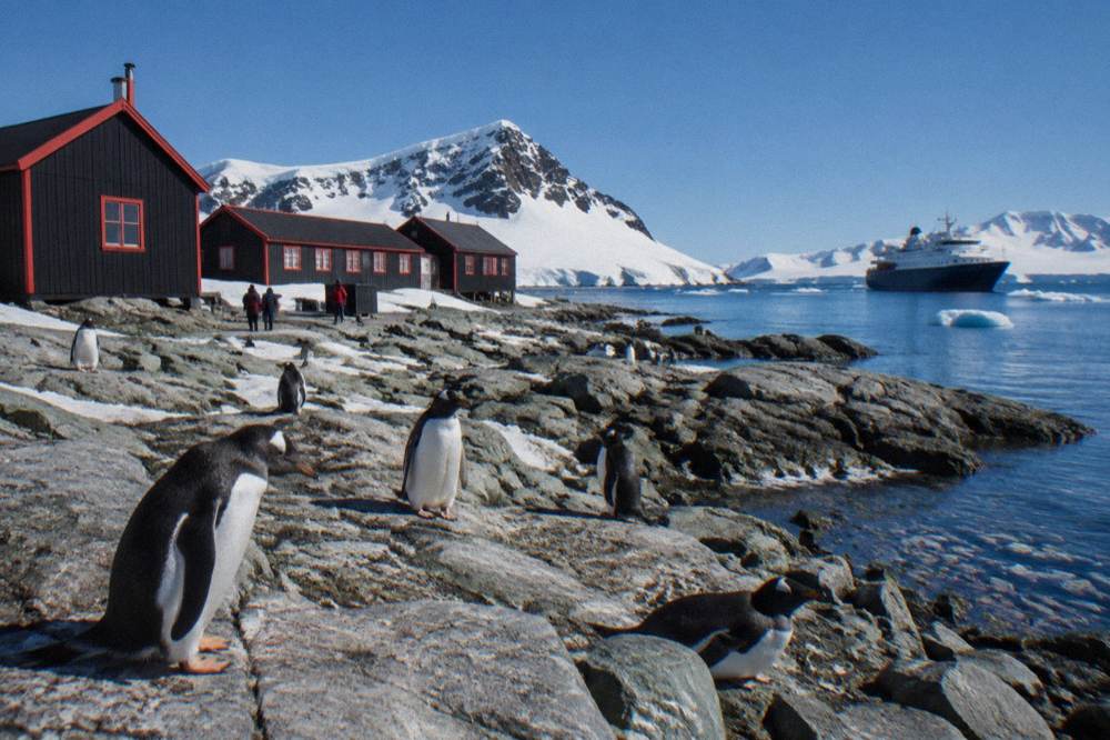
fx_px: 1079
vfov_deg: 37.8
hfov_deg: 54.5
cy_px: 370
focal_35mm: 35
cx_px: 555
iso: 200
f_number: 6.3
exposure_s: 1/400
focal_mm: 35
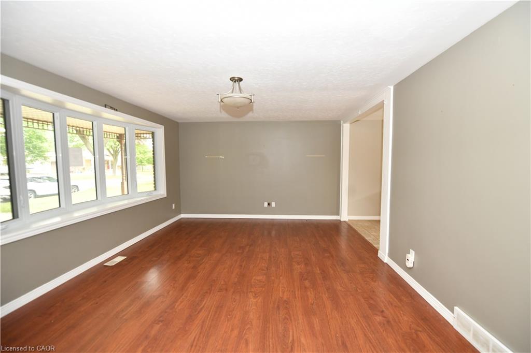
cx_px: 266
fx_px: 206
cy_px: 176
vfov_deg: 81.2
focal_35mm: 14
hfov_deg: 104.3
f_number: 3.5
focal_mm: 14
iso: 1000
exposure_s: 1/100
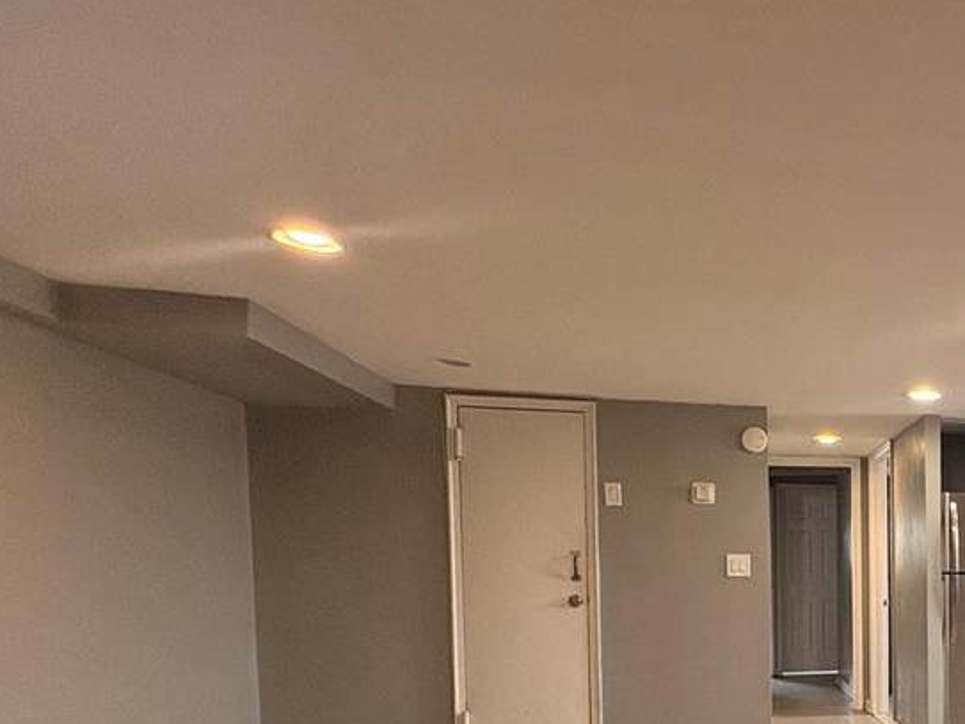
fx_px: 920
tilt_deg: -1.6
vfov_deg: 40.5
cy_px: 617
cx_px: 986
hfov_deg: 45.7
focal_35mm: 33
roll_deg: +1.1
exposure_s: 1/60
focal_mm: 2.22
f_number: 2.2
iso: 250
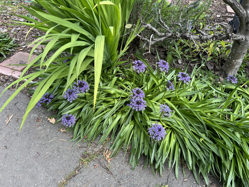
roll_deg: +2.0
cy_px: 94
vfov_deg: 53.1
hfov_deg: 67.3
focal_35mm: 26
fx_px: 187
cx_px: 124
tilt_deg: -44.5
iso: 50
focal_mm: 5.7
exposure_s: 1/758
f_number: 1.5
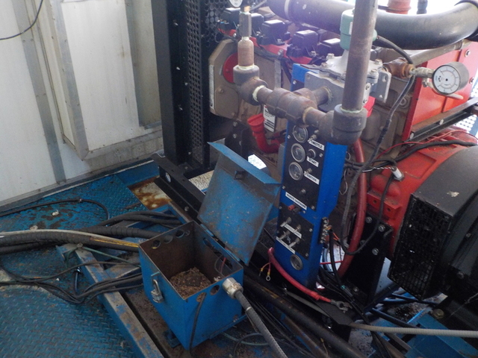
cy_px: 179
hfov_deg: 60.0
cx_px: 239
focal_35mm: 30
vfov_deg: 46.8
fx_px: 414
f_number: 3.3
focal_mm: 4.1
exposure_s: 1/15
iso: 450
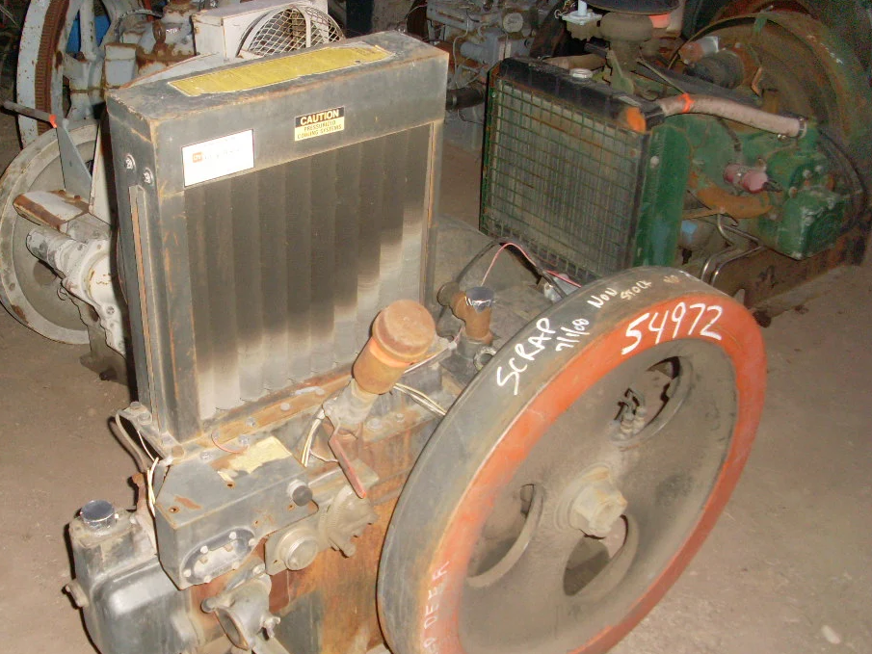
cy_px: 367
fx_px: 1083
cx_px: 382
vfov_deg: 33.6
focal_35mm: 43
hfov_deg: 43.8
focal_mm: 6.3
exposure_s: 1/45
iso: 200
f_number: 3
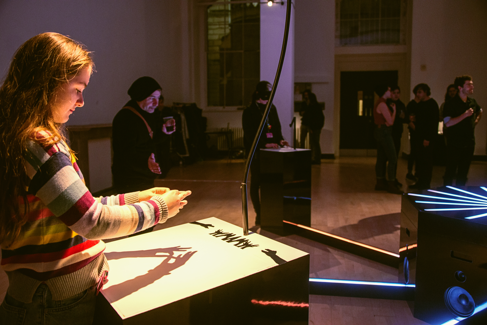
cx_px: 244
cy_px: 162
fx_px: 433
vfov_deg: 41.1
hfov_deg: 58.7
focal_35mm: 32
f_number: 4.5
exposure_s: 1/100
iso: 2500
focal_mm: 32
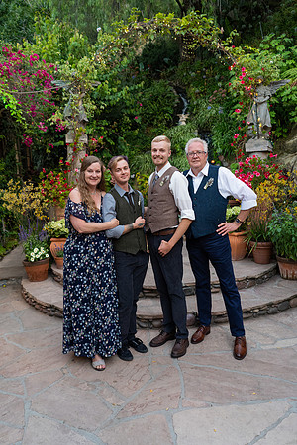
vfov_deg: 65.5
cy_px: 222
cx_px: 148
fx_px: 346
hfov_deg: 46.4
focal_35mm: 28
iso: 500
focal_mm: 28
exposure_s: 1/250
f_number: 3.2
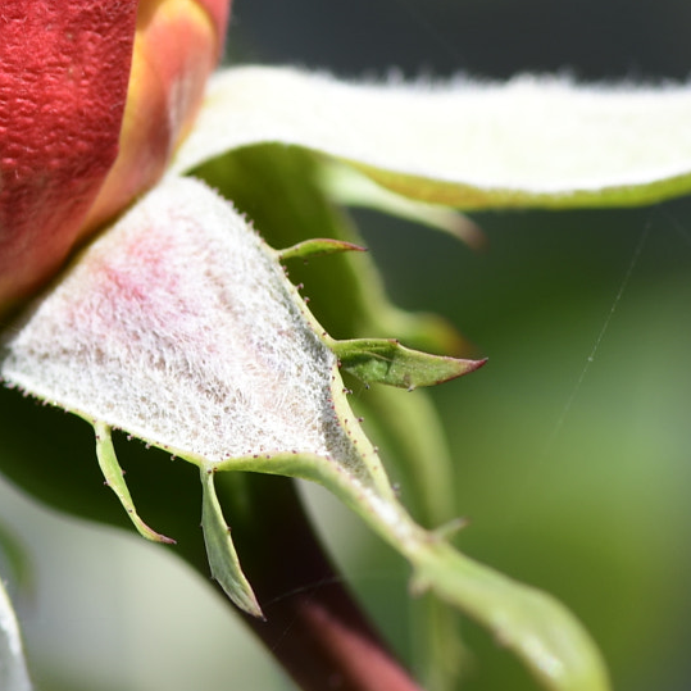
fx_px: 11487
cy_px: -66
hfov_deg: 3.4
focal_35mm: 509
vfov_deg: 3.4
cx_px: 27
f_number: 8
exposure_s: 1/200
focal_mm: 105
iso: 100
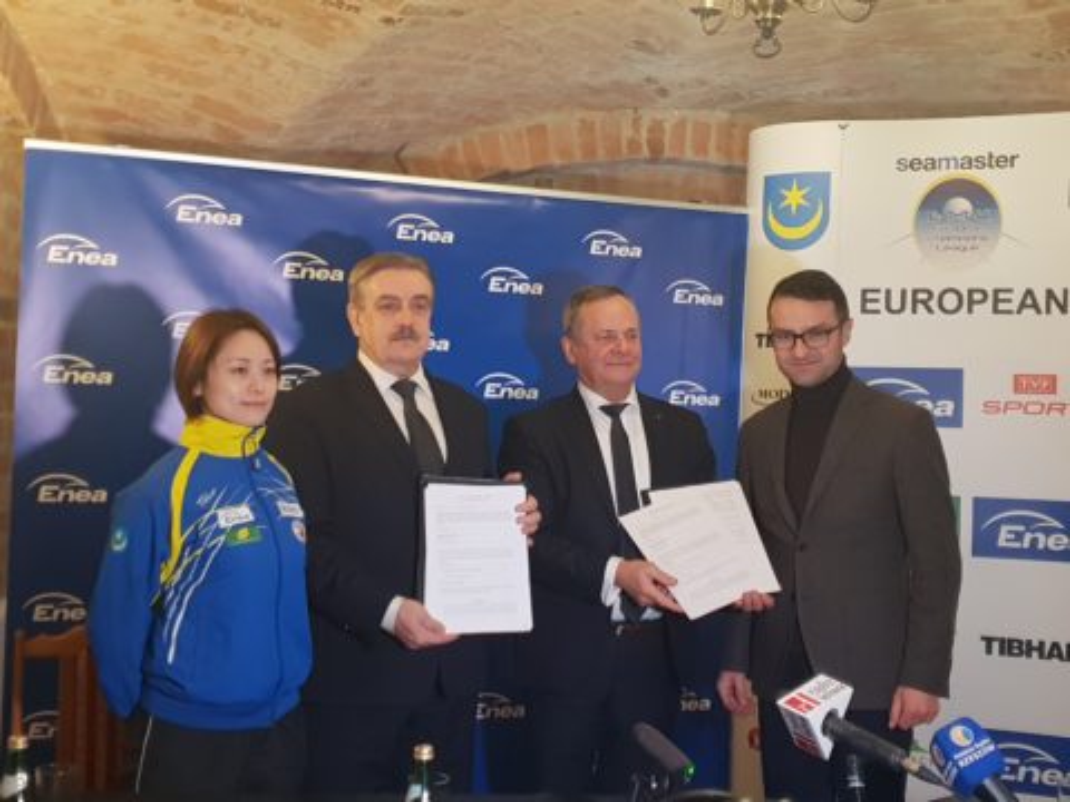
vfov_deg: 53.1
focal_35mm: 26
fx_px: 804
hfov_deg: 67.3
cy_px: 401
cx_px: 535
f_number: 1.5
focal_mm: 4.3
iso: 250
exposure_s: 1/25
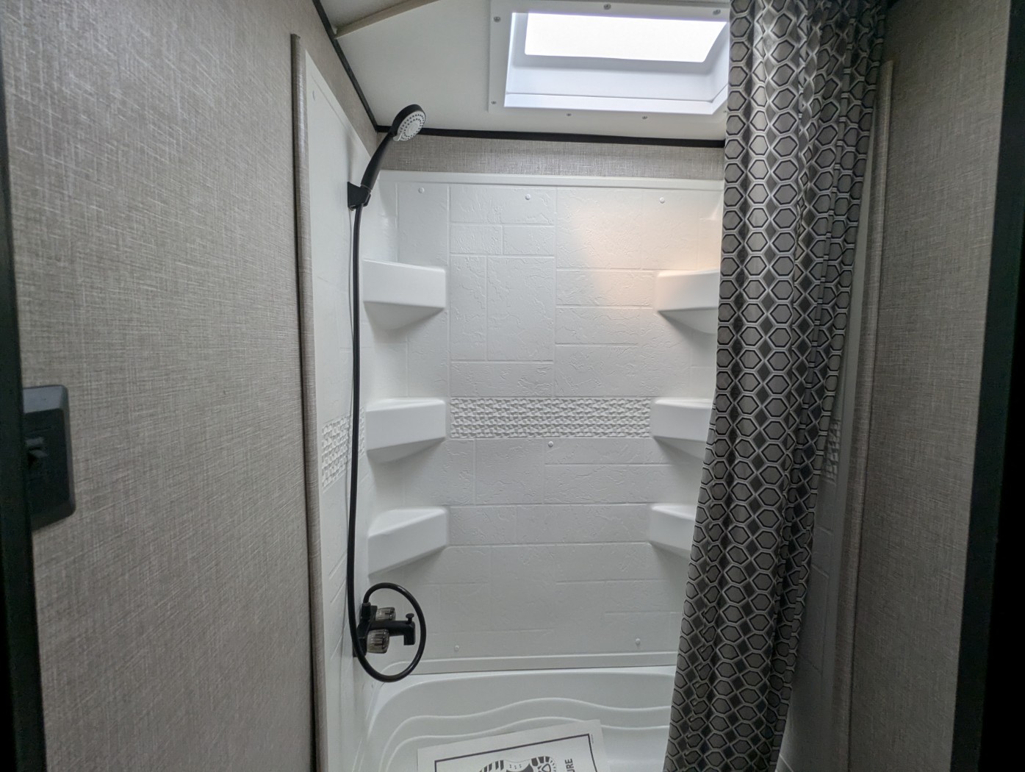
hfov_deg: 94.4
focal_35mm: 16
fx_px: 474
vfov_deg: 78.2
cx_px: 512
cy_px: 386
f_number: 2.2
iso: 25
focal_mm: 2.35
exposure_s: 1/258
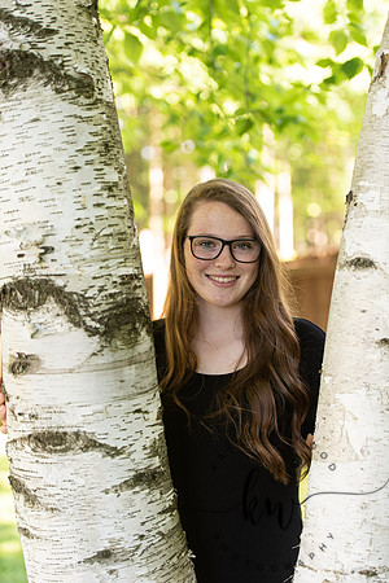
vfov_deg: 26.0
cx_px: 194
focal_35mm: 78
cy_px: 292
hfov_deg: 17.5
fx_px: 1264
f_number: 2.8
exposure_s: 1/200
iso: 400
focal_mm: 78
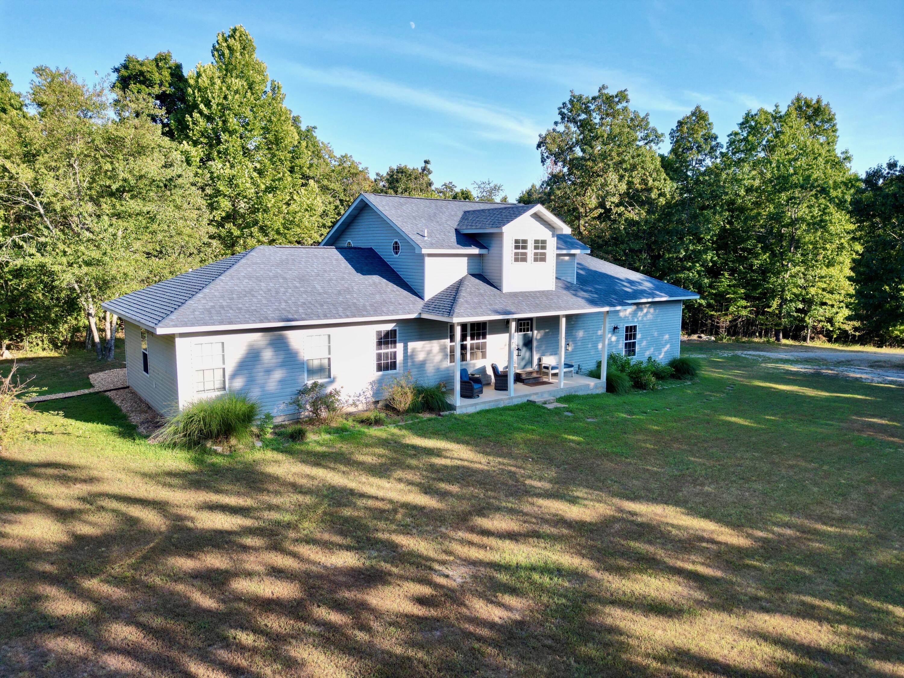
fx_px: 627
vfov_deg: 56.8
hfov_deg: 71.6
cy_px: 339
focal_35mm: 24
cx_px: 452
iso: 100
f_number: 1.7
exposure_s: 1/1000
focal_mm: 6.72
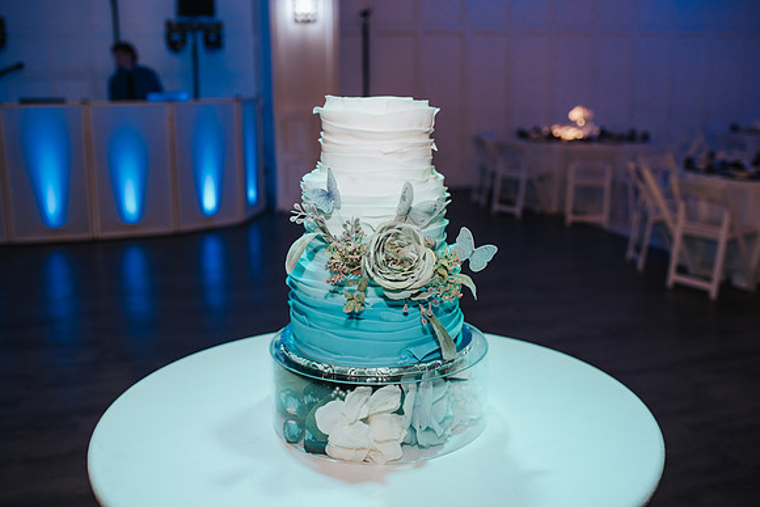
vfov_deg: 36.9
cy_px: 246
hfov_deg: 53.2
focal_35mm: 36
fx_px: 760
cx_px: 391
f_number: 2.8
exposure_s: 1/200
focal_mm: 35
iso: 1000
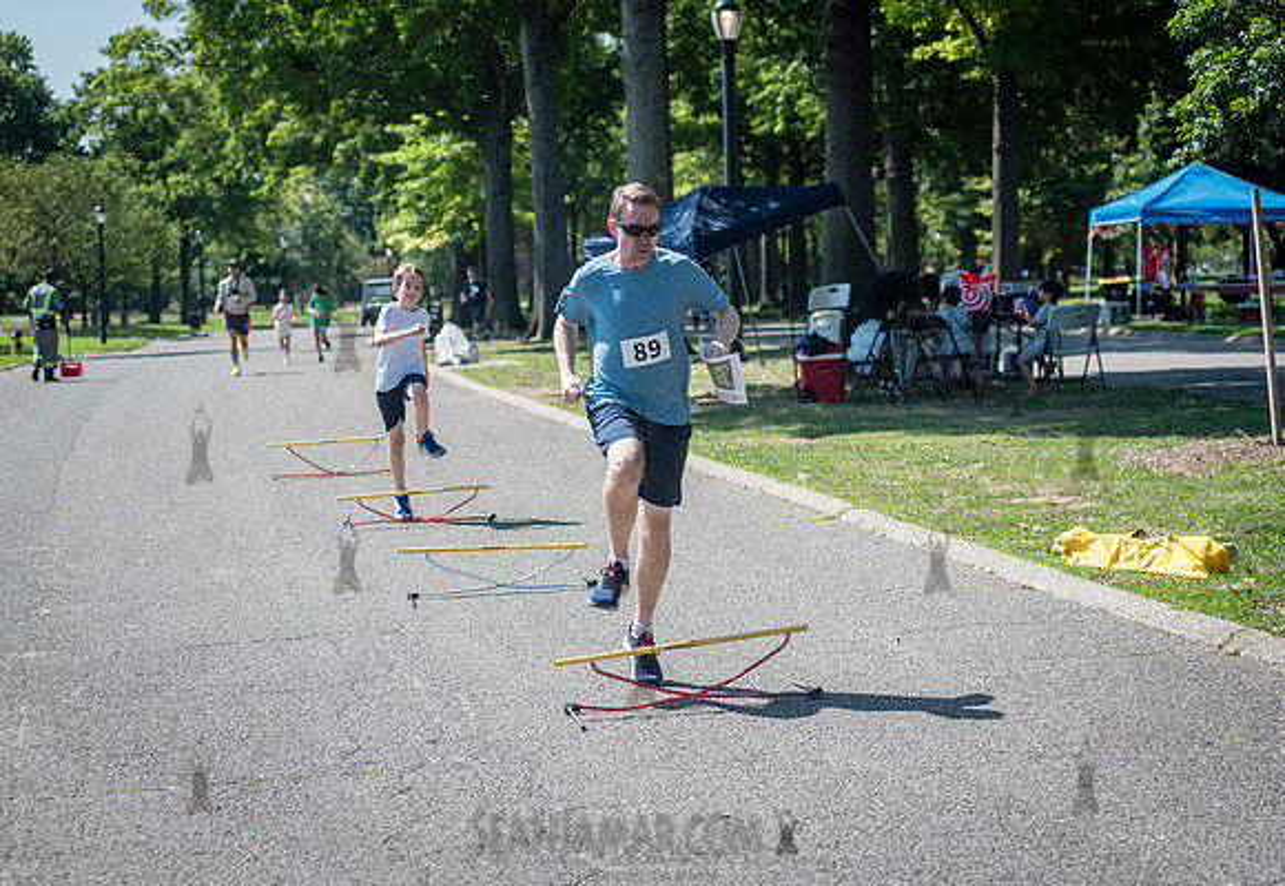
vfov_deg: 16.2
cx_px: 590
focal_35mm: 86
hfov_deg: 23.4
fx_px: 3104
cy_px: 422
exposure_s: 1/1250
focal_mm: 80
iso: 200
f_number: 4
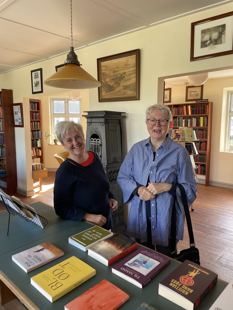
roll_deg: -0.2
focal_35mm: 26
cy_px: 155
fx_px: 233
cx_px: 116
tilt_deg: -8.2
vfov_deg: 67.3
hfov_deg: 53.1
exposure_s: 1/121
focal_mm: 4.2
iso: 125
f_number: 1.6
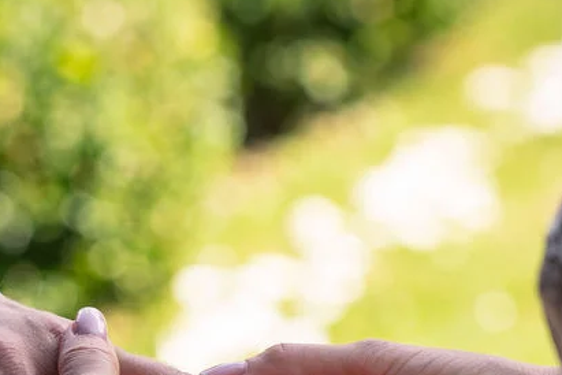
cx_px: 46
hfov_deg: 7.4
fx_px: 4355
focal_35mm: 279
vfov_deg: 4.9
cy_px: 392
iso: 100
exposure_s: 1/250
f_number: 3.5
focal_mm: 75
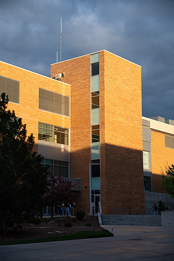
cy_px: 130
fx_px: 478
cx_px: 87
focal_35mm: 66
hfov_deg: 20.6
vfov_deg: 30.5
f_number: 5
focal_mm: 66
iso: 180
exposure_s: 1/400
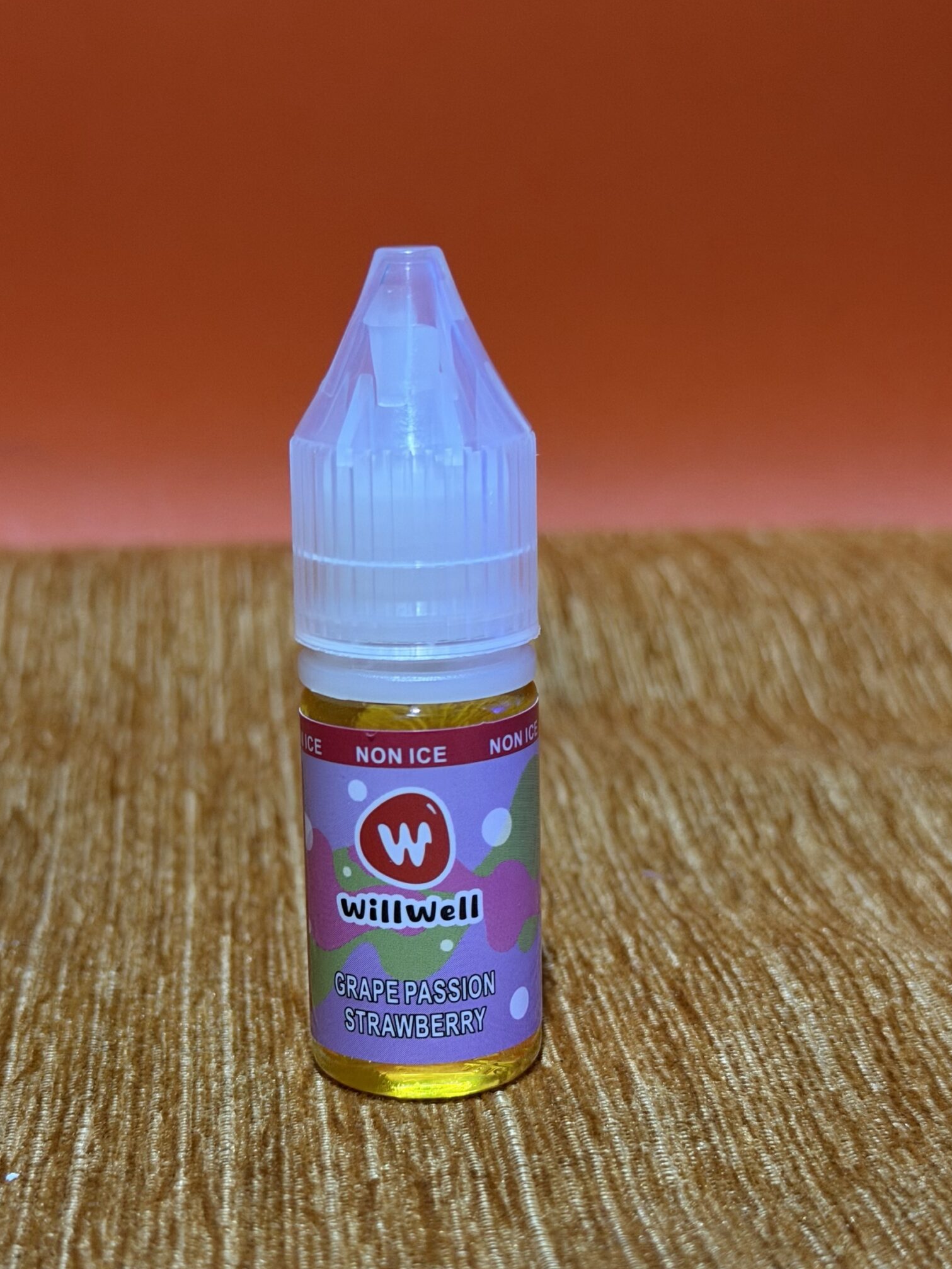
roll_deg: +0.2
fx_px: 2236
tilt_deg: -17.9
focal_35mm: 61
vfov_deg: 31.5
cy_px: 799
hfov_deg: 24.0
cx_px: 403
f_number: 1.78
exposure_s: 1/39
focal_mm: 6.76
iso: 500
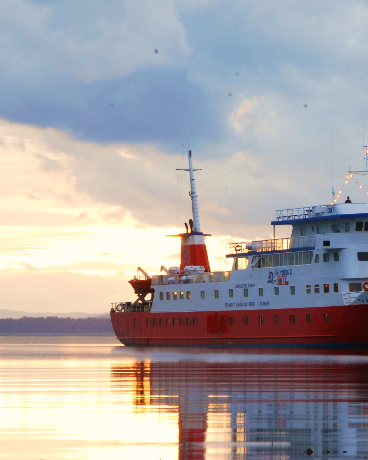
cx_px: 326
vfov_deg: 8.2
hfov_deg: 6.5
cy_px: 229
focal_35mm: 237
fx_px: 3227
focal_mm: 112
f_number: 22
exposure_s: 1/1.6
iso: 200
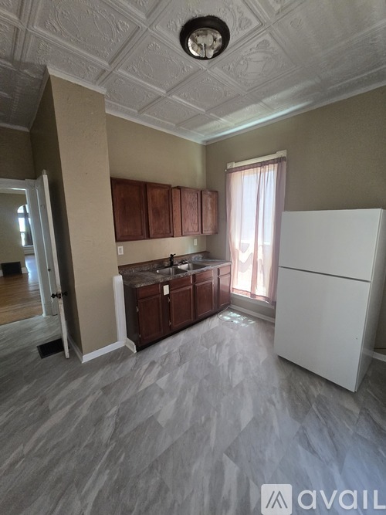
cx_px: 193
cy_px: 258
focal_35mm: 13
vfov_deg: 106.2
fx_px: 193
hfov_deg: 89.9
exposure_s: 1/66
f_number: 2.2
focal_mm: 2.2
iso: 500
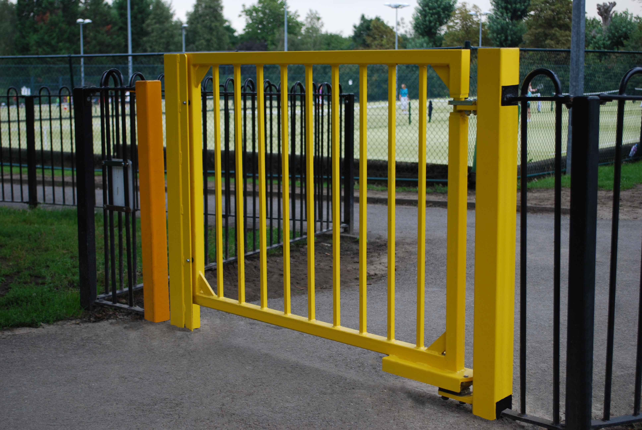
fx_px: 964
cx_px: 321
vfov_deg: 25.1
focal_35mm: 54
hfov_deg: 36.8
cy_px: 215
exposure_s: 1/125
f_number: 5.6
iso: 160
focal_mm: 36
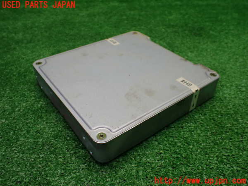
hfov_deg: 60.0
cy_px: 93
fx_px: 215
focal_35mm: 30
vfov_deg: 46.8
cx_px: 124
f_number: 2.3
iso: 250
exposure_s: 1/125
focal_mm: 5.4
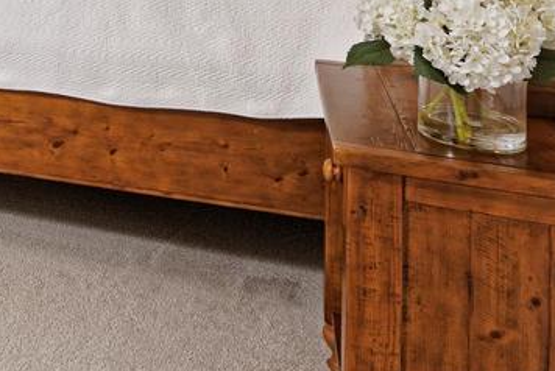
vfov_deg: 24.9
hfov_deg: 37.8
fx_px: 710
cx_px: -6
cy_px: -129
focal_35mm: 46
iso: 200
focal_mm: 16
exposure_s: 1/25
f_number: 14
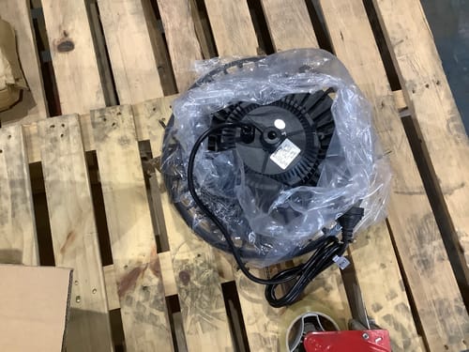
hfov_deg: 58.4
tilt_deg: -77.3
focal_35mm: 31
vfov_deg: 45.4
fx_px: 420
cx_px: 234
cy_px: 176
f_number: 2.4
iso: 250
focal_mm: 3.3
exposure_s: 1/50
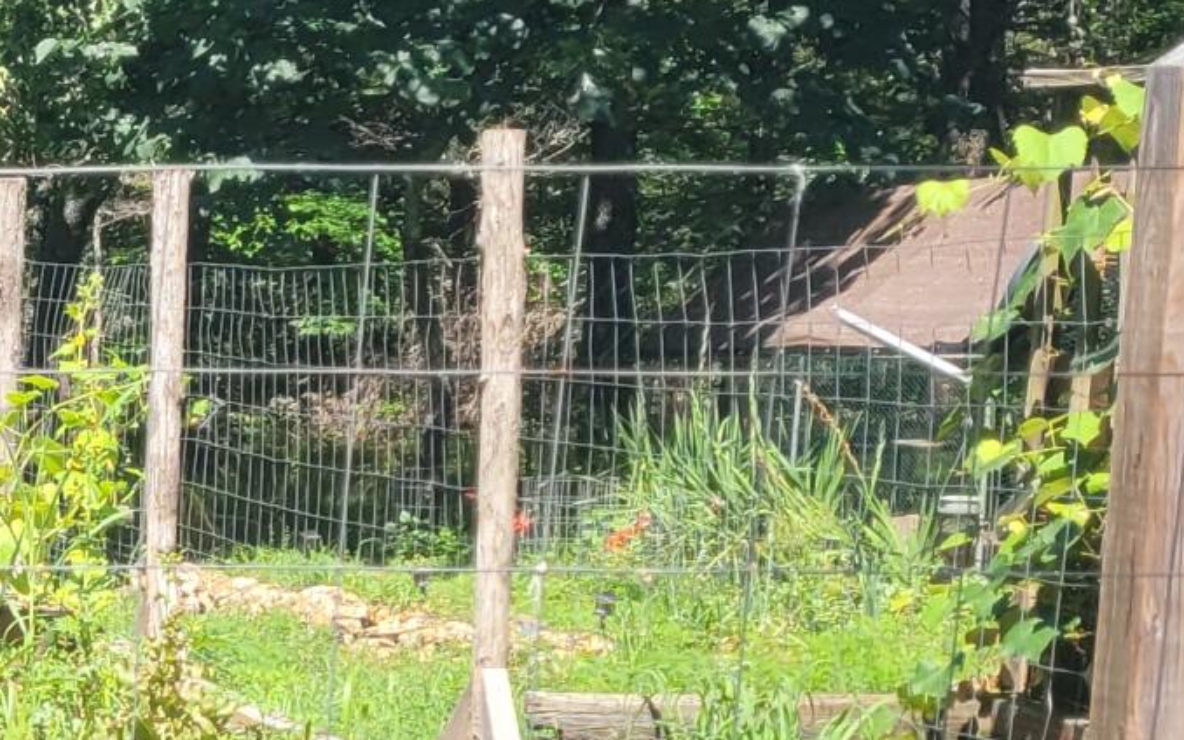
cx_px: -1160
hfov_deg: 14.4
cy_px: 839
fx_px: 3937
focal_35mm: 122
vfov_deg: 10.6
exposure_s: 1/788
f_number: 1.8
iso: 40
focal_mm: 5.4
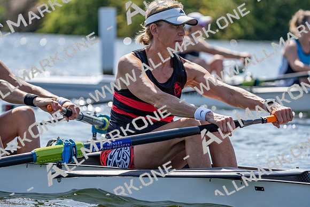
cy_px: 104
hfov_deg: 7.8
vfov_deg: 5.2
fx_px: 2274
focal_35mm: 264
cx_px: 155
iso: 400
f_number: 5.6
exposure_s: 1/2000
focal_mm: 264
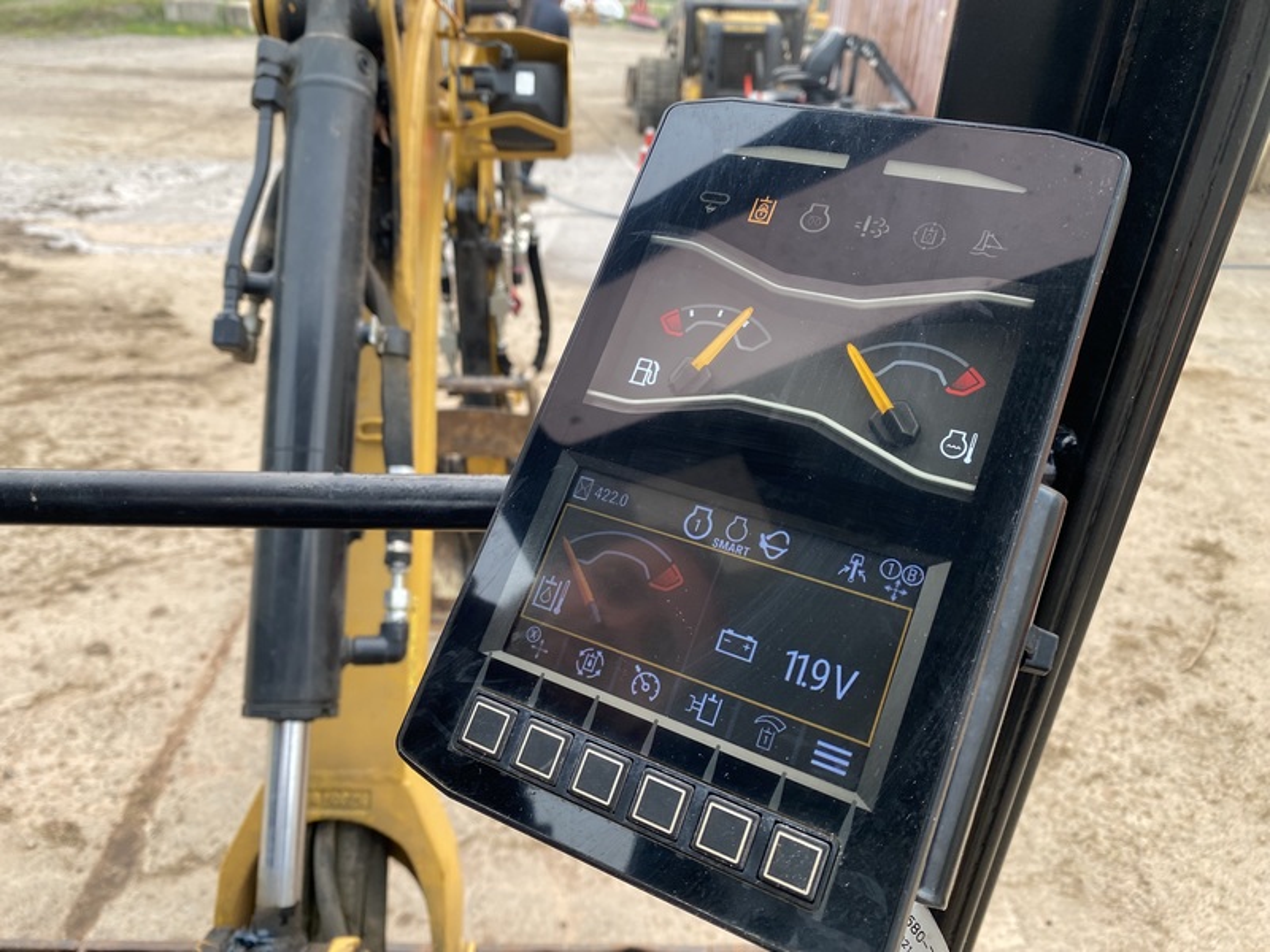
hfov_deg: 67.3
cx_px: 635
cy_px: 476
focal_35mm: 26
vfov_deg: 53.1
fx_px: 954
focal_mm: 4.25
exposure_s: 1/352
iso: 32
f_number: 1.8
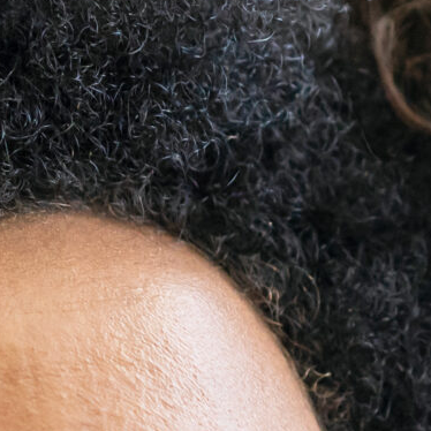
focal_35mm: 320
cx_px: 430
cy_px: 819
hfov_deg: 5.5
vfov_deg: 5.4
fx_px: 4508
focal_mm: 55
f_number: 2.8
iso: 1000
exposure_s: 1/160
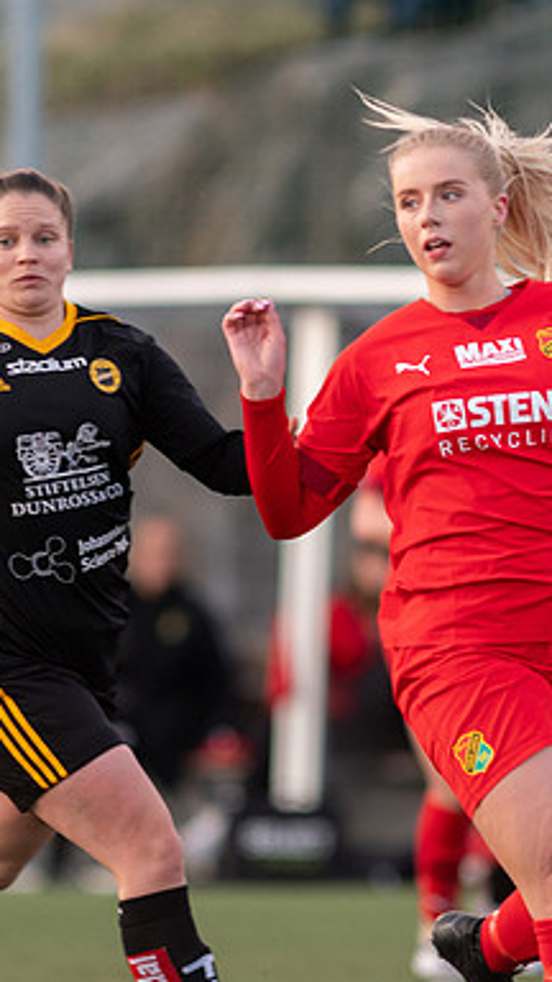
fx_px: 18969
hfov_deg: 1.7
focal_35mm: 729
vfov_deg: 3.0
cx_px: 319
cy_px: 492
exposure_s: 1/800
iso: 900
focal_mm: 300
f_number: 3.2
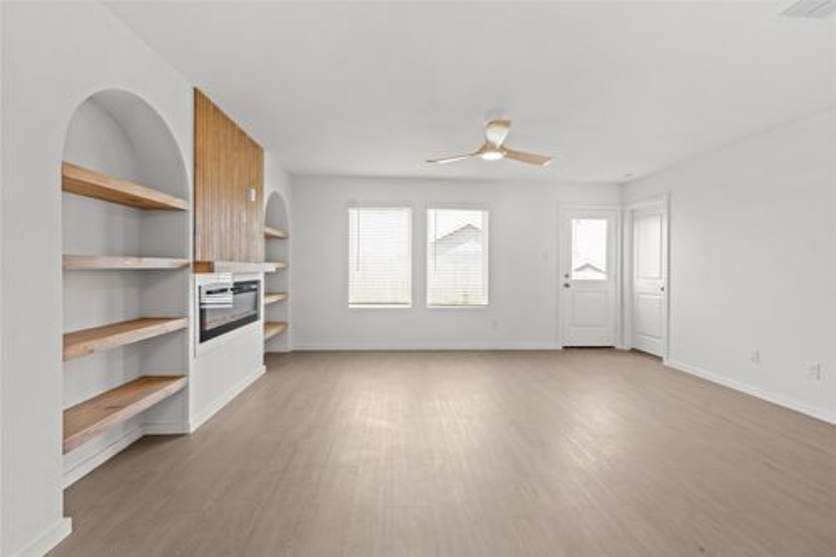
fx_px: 383
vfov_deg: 72.0
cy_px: 278
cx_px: 418
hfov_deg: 95.0
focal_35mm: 16
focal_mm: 16.5
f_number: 7.1
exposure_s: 1/1.25
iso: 100
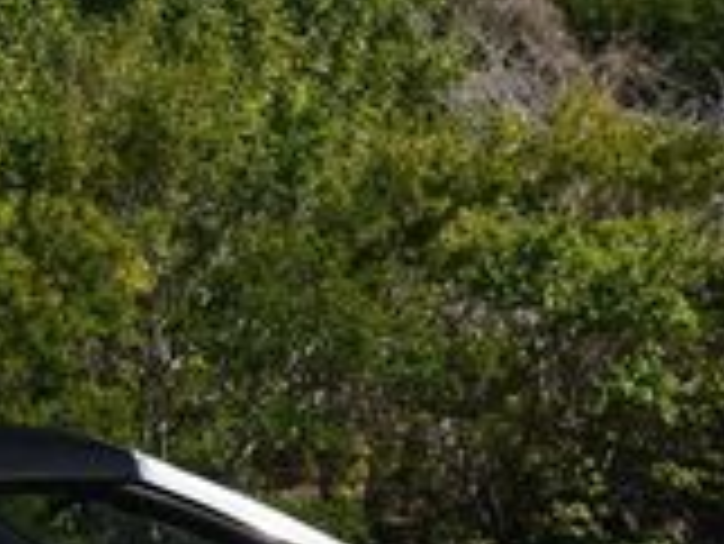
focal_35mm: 222
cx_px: -202
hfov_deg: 8.8
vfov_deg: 6.7
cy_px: 454
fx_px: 4647
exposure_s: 1/320
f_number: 8
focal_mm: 29
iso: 100
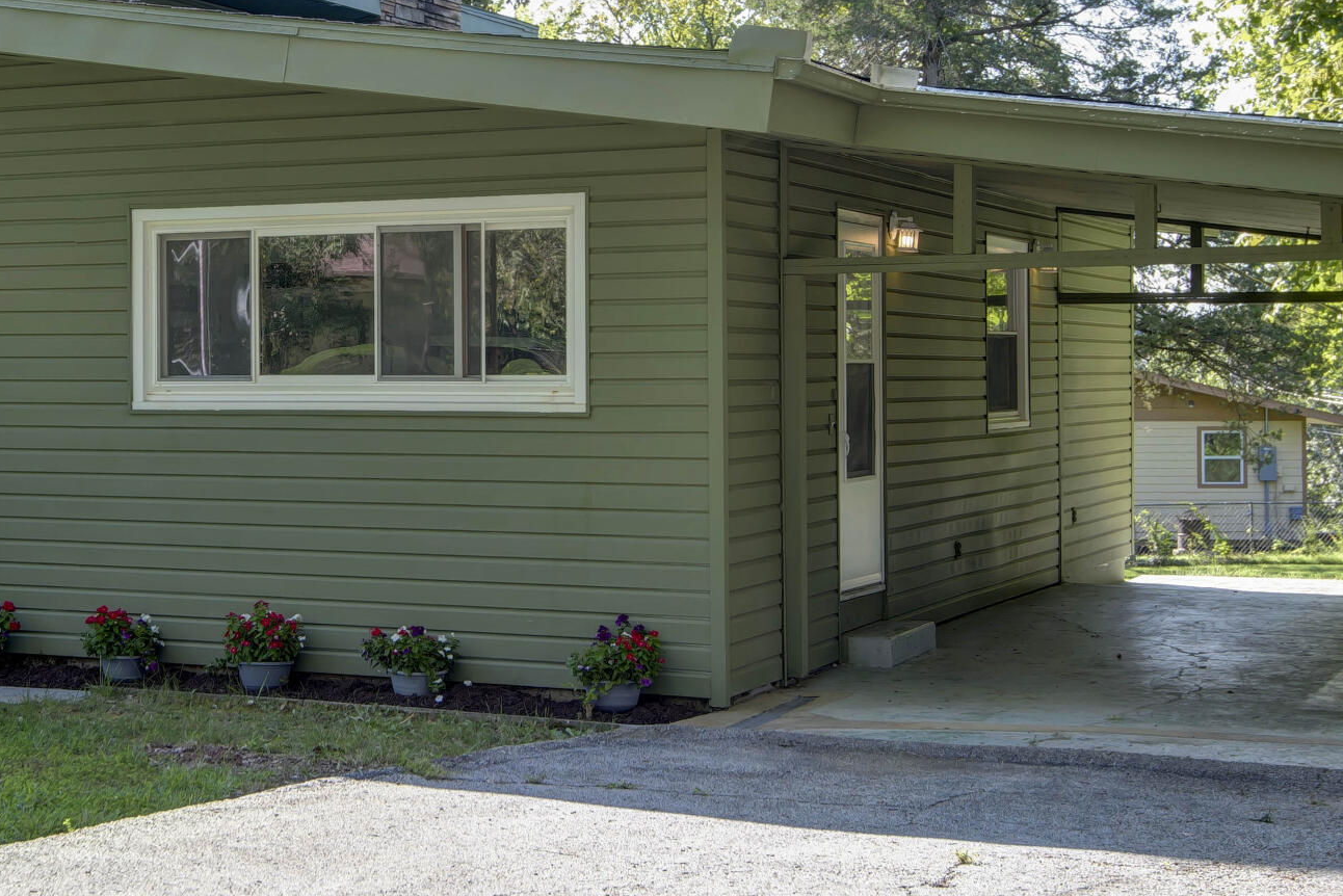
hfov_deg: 30.4
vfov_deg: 20.9
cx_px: 325
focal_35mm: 65
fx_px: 2425
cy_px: 348
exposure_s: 1/45
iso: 100
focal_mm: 28
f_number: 6.7
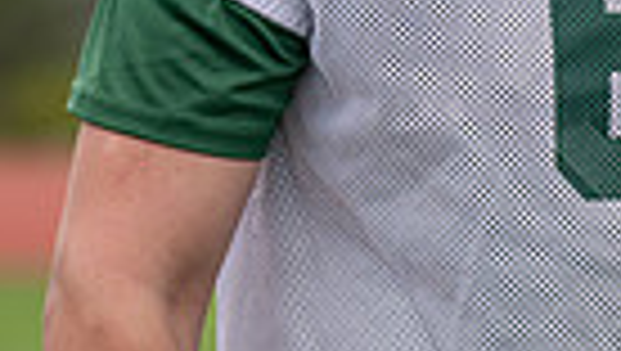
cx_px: 508
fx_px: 10205
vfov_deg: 2.0
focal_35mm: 619
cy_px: -14
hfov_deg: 3.5
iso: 200
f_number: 2.8
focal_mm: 128
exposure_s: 1/3200
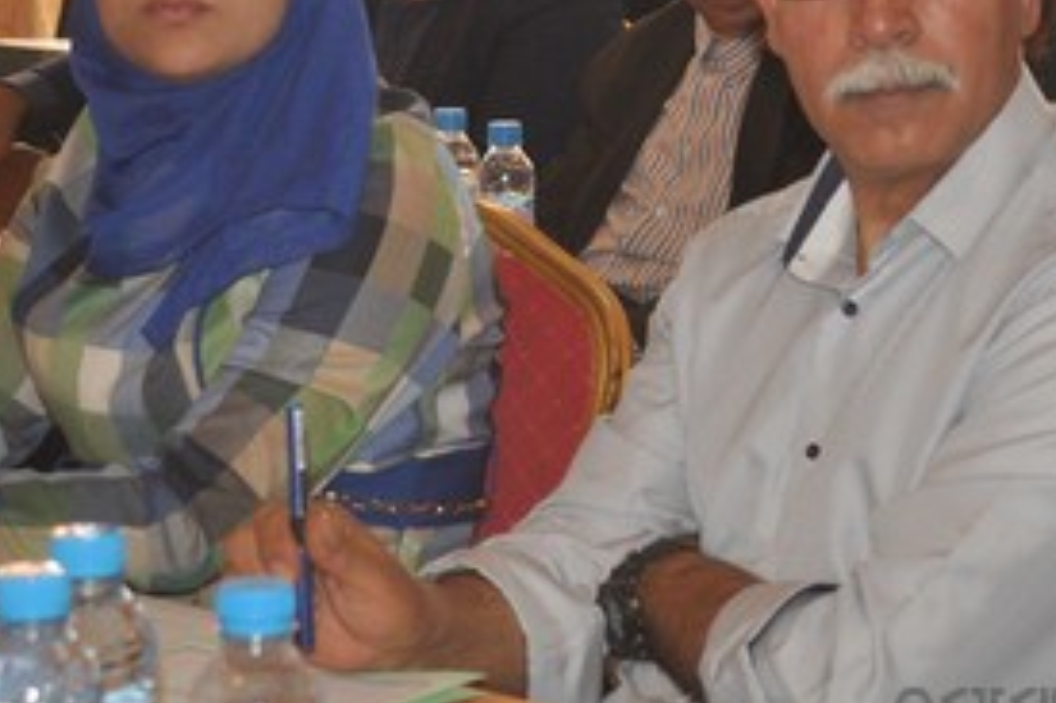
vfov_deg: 11.2
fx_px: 3581
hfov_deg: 16.4
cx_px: 1114
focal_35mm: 122
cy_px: 171
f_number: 4
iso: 720
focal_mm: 35
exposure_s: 1/125
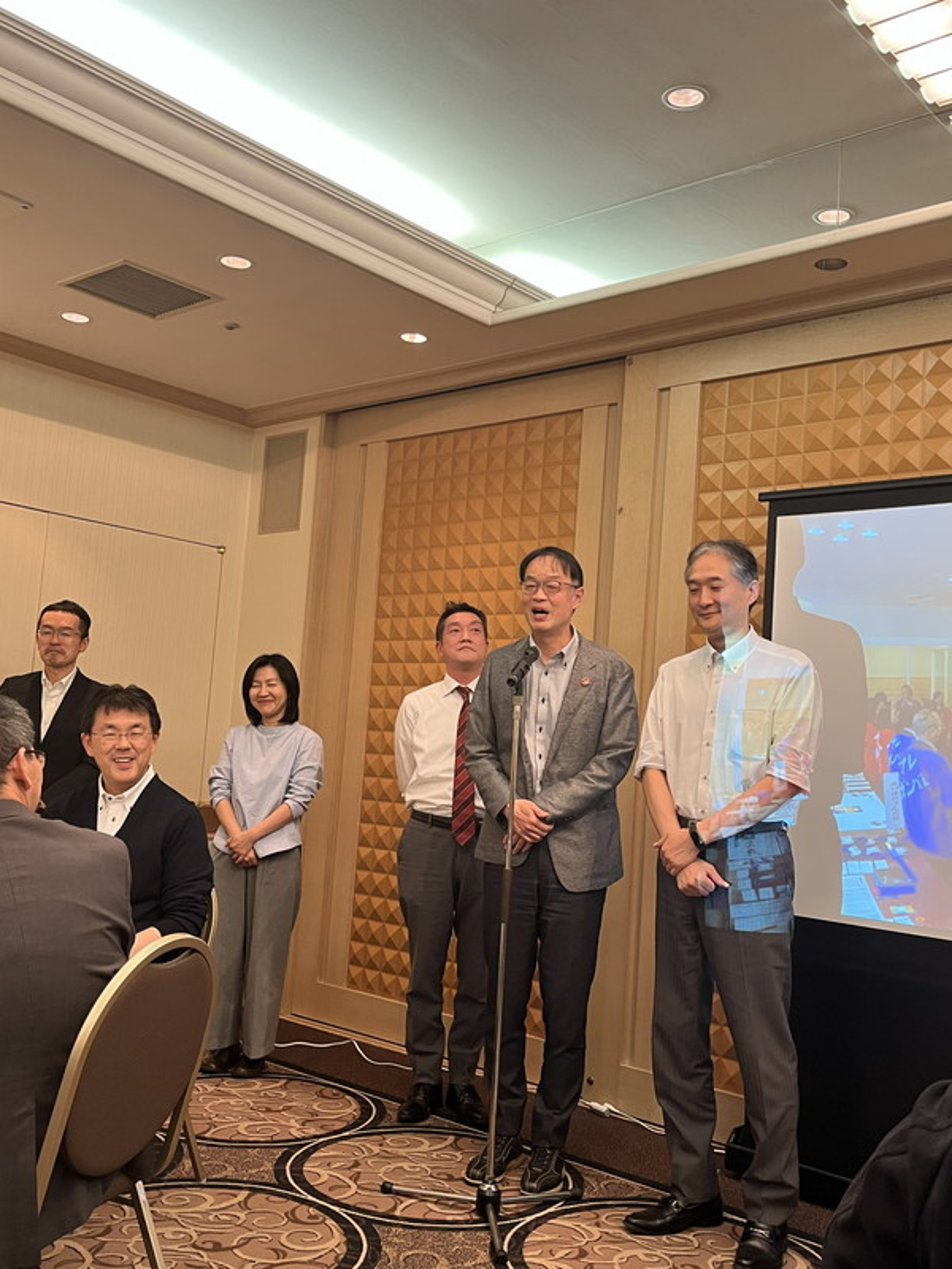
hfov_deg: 42.9
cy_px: 634
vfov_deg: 55.4
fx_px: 1210
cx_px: 476
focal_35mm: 33
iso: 100
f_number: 1.6
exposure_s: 1/50
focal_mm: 5.1
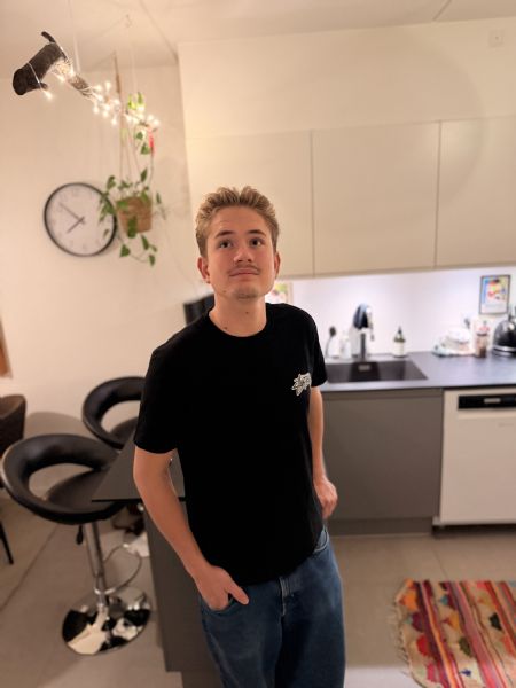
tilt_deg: -14.0
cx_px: 258
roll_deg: +4.7
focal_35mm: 24
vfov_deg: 71.6
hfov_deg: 56.8
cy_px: 344
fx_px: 477
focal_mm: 6.76
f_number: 1.78
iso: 640
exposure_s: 1/33
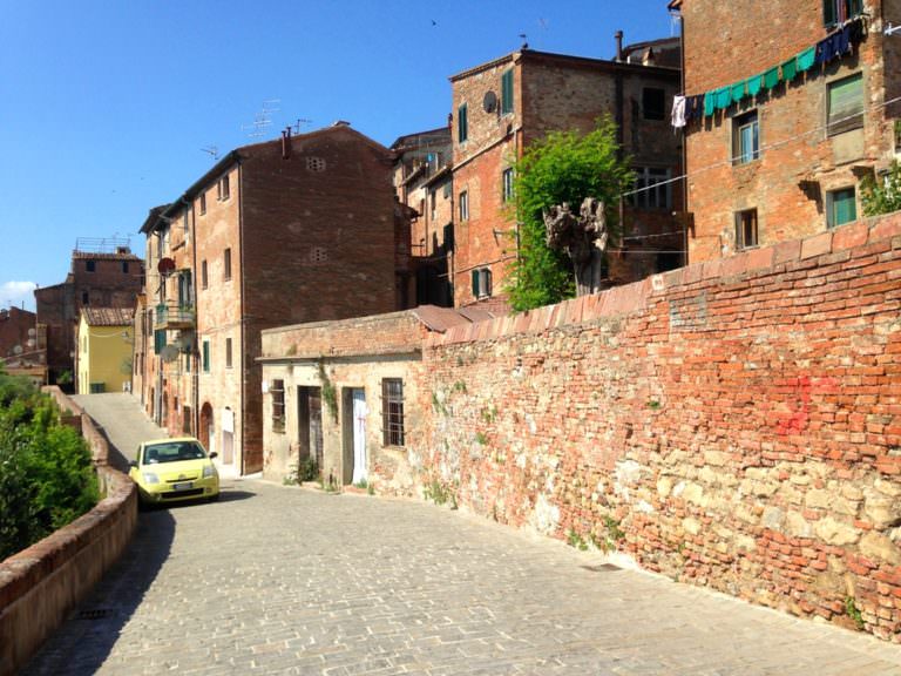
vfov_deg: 42.9
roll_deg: +1.5
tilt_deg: +0.2
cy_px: 338
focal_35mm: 33
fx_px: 859
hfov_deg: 55.4
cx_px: 450
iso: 50
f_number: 2.4
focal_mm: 4.12
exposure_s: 1/1595
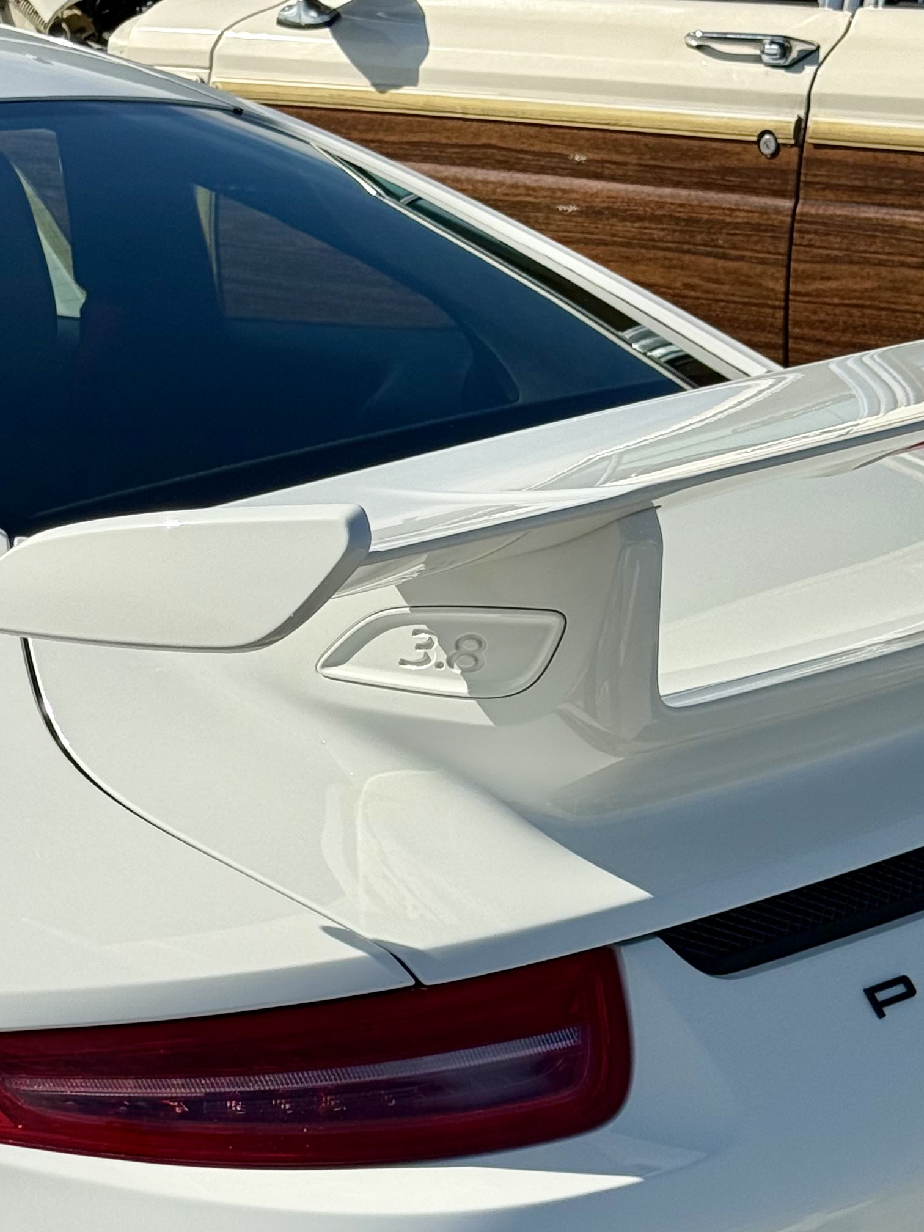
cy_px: 763
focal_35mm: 96
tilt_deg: -13.3
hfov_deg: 15.4
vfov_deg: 20.4
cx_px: 318
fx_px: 3417
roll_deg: -0.7
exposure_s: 1/4587
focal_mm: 6.76
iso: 64
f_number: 1.78
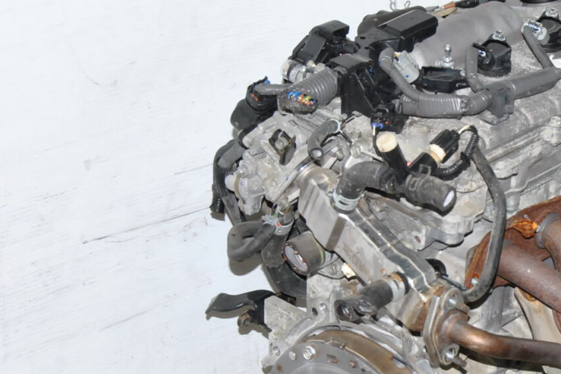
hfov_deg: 15.8
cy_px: 267
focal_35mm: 128
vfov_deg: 10.7
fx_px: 1993
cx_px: 524
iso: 800
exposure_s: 1/200
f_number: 11
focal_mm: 45
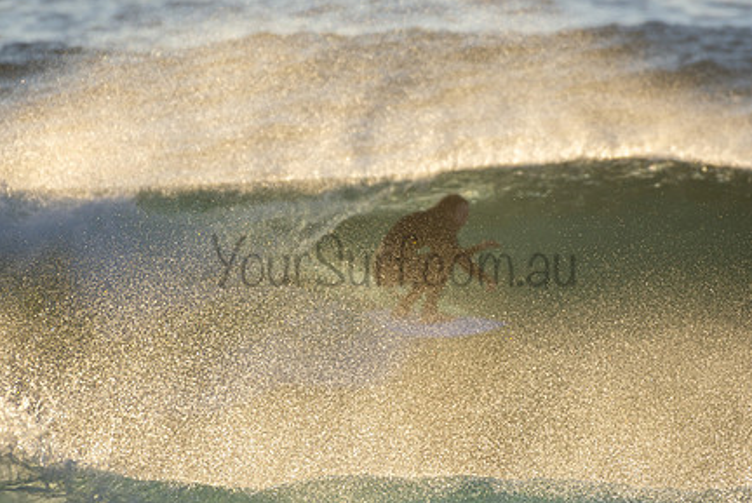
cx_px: 392
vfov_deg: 1.4
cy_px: 246
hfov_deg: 2.0
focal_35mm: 1006
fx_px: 21035
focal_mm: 500
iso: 220
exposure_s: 1/1000
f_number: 5.6
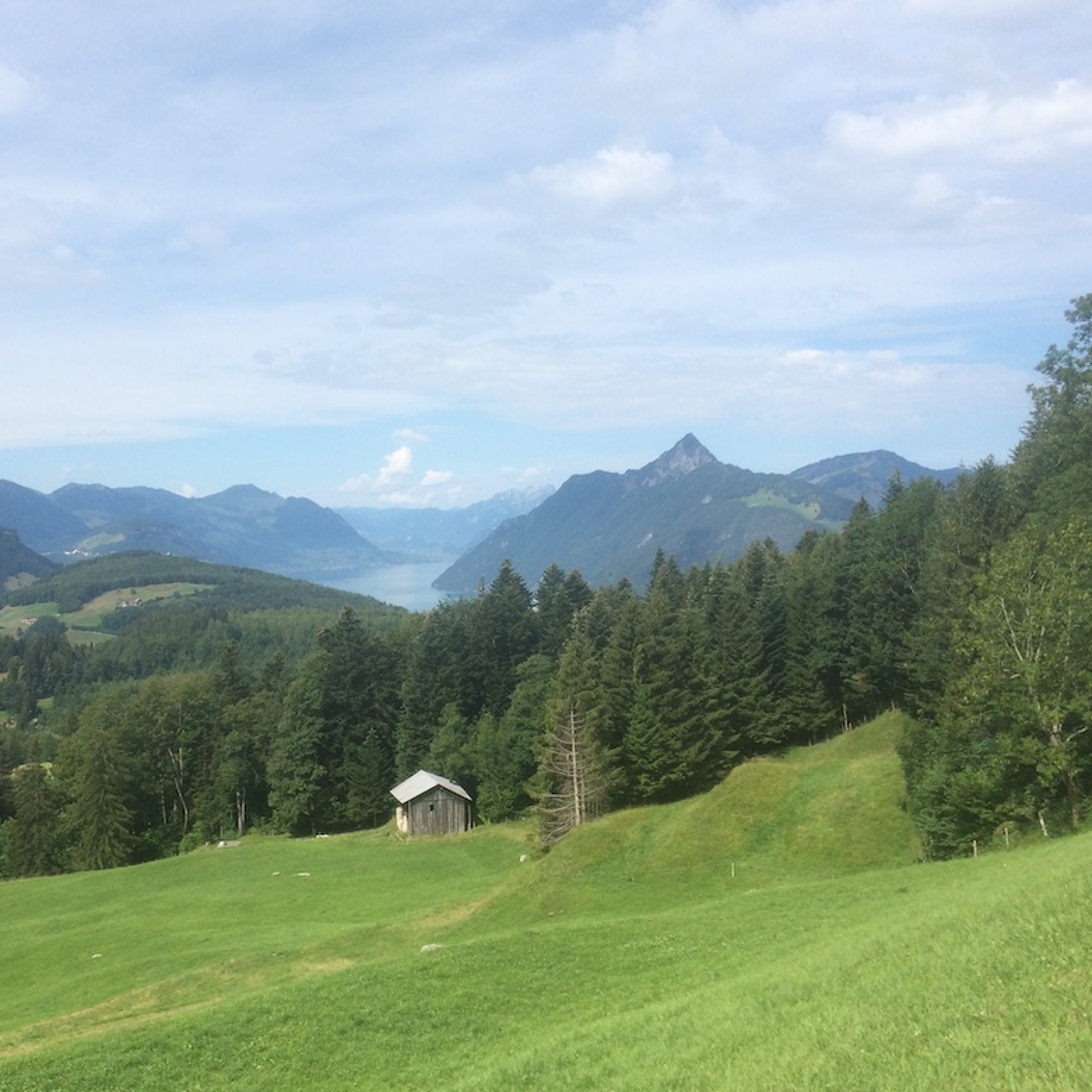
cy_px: 534
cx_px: 430
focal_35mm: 35
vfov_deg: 47.2
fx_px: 1249
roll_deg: +2.1
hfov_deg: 46.9
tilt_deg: +1.4
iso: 32
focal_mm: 4.15
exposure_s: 1/2160
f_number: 2.2
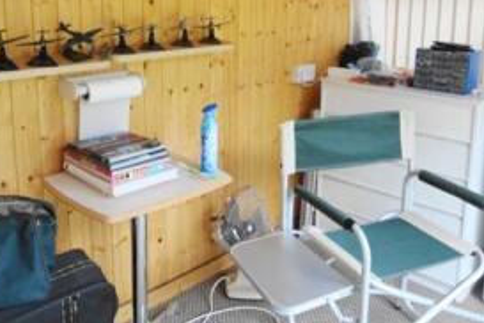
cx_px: 215
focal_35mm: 36
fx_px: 484
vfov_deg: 36.2
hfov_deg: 53.0
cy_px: 88
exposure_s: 1/160
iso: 1250
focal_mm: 10
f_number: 4
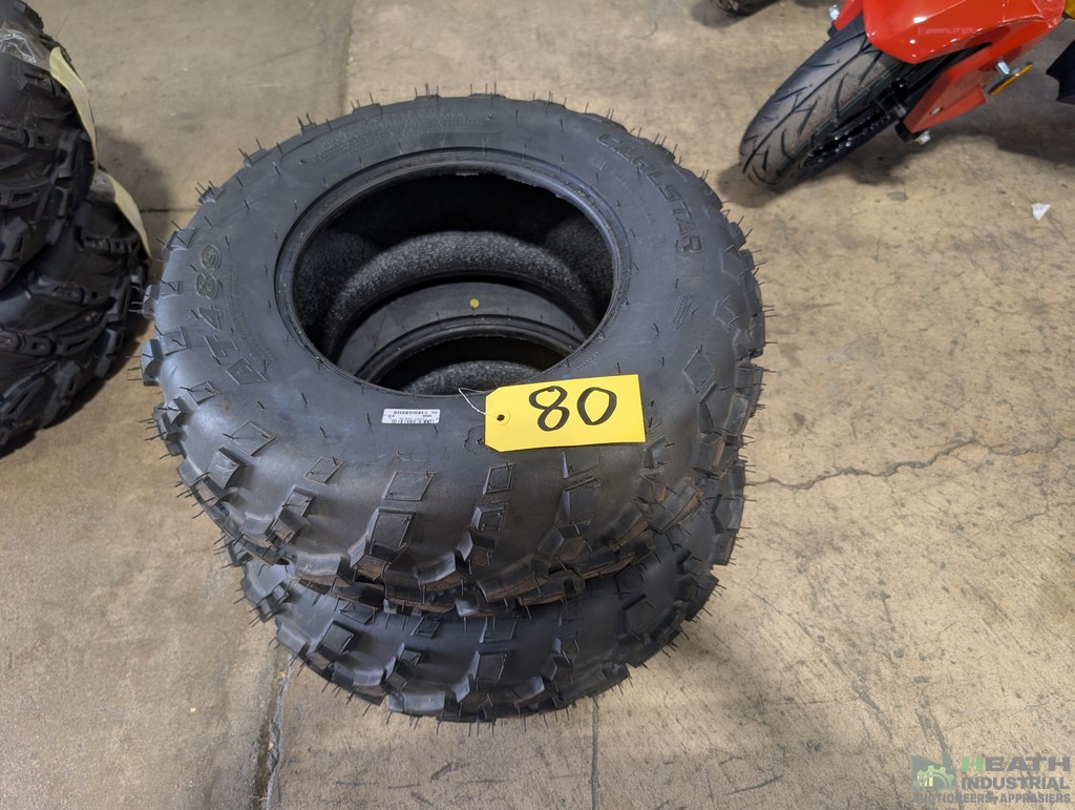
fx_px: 746
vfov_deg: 56.9
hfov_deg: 71.5
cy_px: 405
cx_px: 538
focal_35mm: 24
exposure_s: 1/24
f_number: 1.68
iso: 33
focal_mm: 6.9
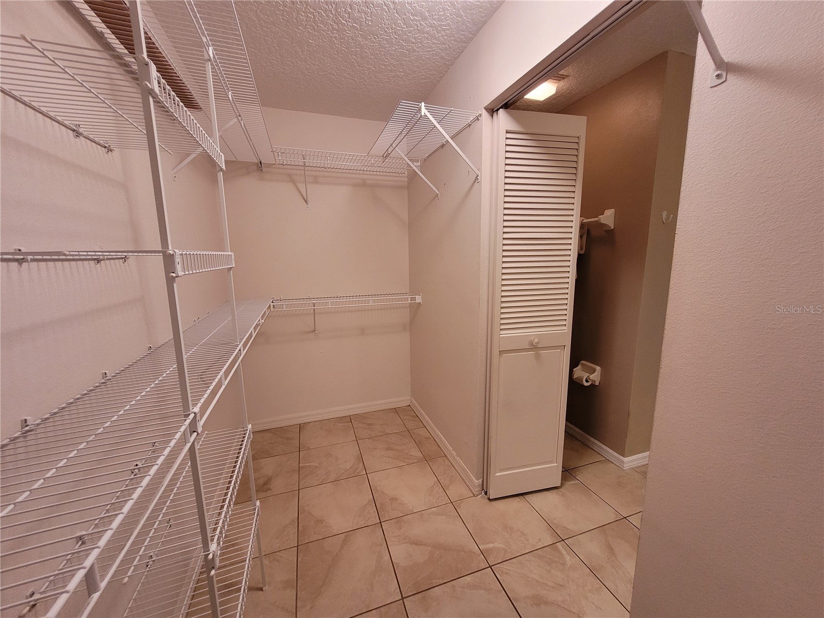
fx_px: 309
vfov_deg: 89.9
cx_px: 412
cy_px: 309
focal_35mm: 13
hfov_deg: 106.2
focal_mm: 1.74
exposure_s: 1/60
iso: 200
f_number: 2.2
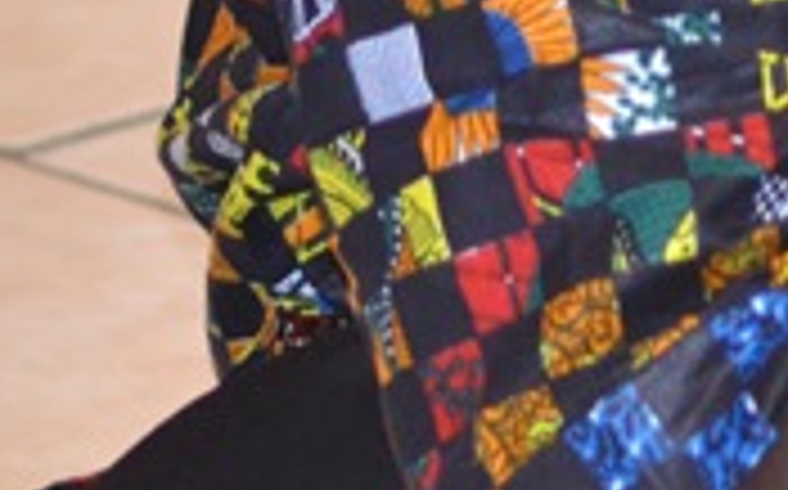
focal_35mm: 849
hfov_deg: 2.5
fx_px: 18215
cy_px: -886
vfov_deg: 1.5
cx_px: 1815
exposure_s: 1/60
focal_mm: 95
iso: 800
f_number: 4
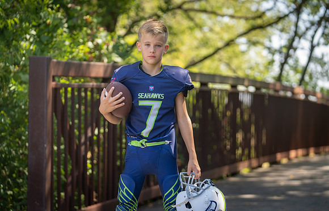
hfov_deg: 20.1
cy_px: 107
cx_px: 171
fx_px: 927
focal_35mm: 103
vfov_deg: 13.0
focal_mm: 96
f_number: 2.8
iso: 125
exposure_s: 1/320
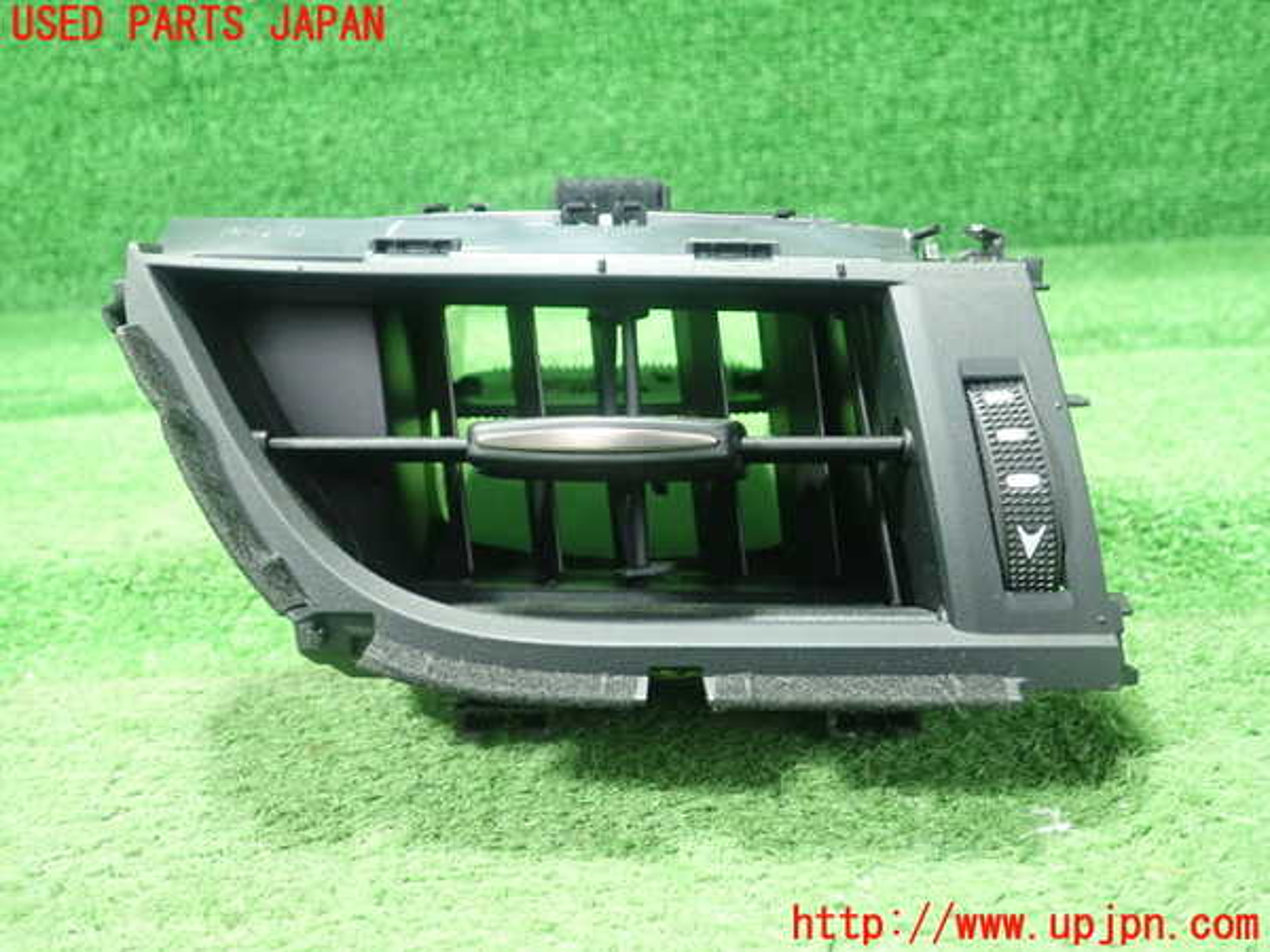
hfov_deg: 60.0
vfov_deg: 46.8
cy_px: 476
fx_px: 1101
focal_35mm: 30
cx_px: 635
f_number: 2.3
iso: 800
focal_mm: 5.5
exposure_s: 1/50
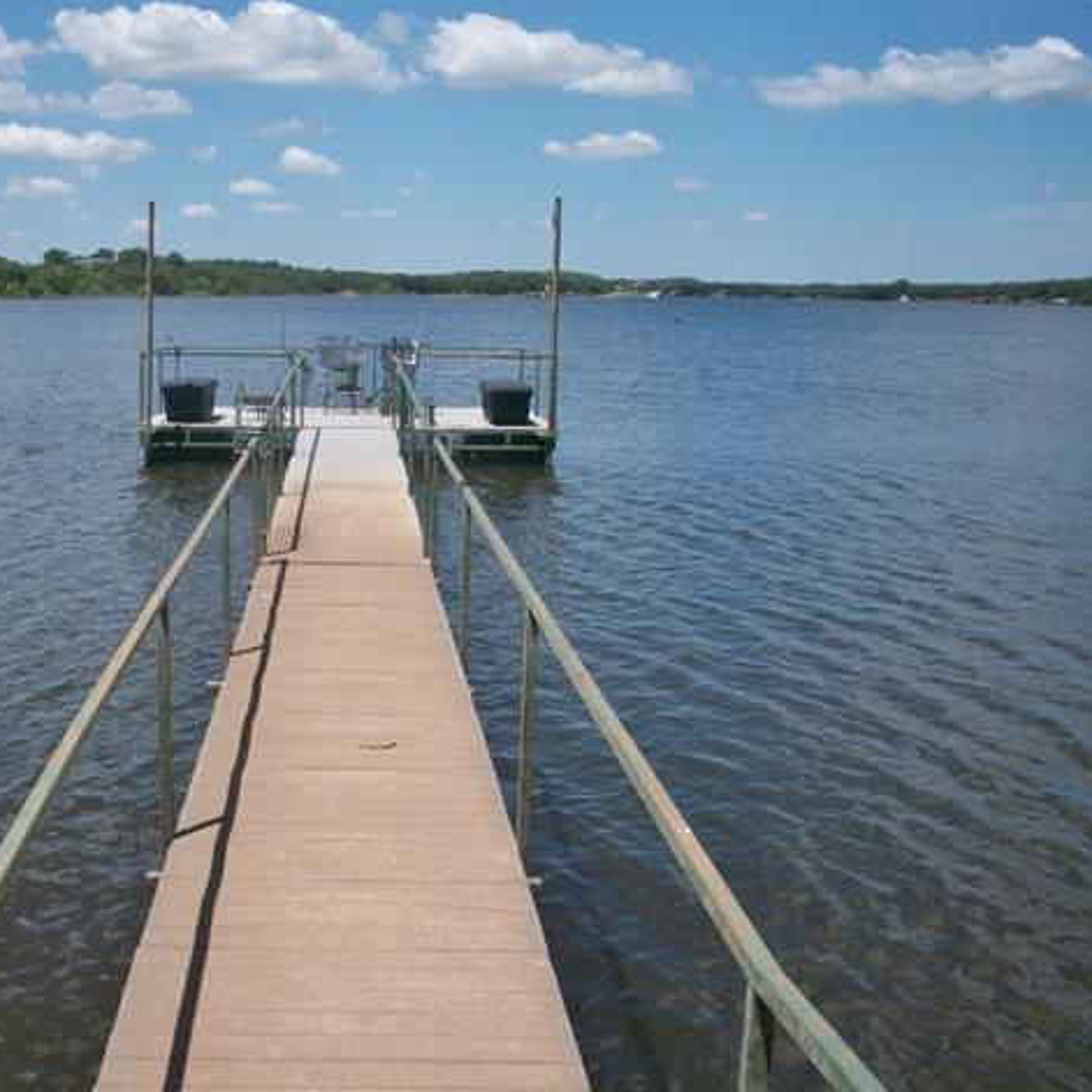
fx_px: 1499
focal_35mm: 42
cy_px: 554
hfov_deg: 39.5
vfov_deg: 40.0
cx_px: 359
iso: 80
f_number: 5.6
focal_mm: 6.3
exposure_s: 1/500
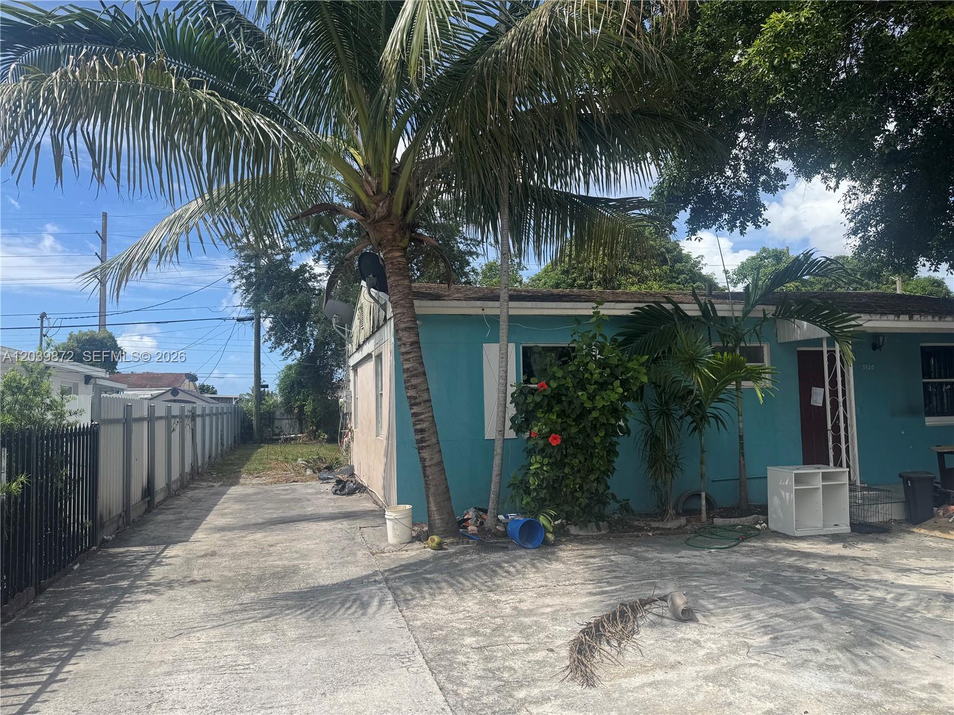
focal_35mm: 24
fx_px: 661
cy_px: 358
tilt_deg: +4.3
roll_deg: -0.3
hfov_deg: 71.6
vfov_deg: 56.8
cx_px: 477
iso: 80
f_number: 1.78
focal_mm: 6.76
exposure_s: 1/3802
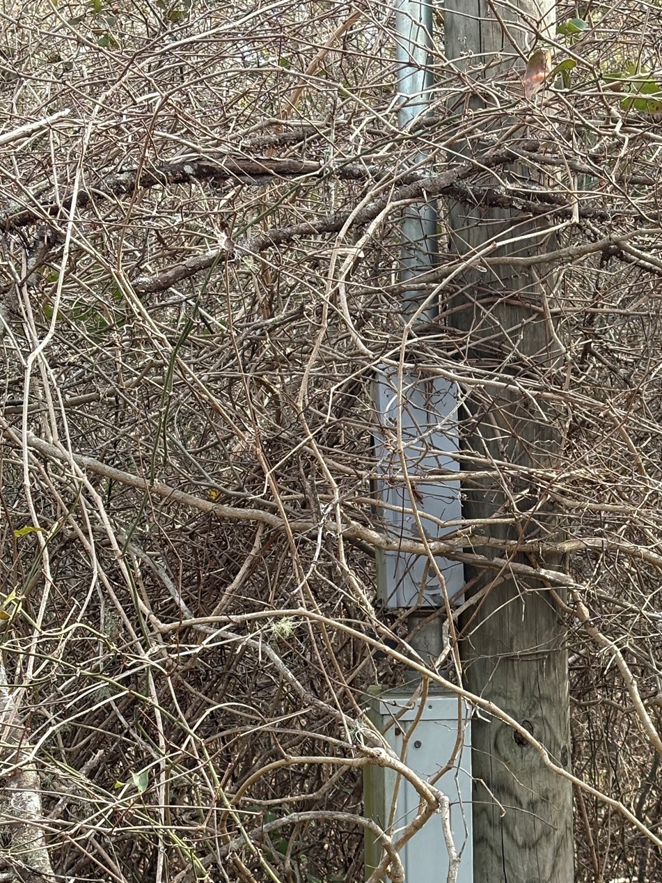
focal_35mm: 84
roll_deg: +0.6
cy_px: 653
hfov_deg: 17.4
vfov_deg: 23.1
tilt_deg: -1.2
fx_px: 2142
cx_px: 513
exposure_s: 1/724
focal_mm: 5.96
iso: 50
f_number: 1.6
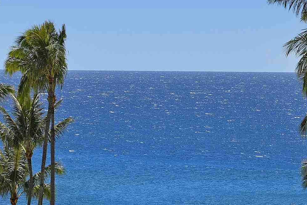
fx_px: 2098
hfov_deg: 8.4
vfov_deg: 5.6
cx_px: 160
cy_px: 175
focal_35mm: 246
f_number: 11
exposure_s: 1/200
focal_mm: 78
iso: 100
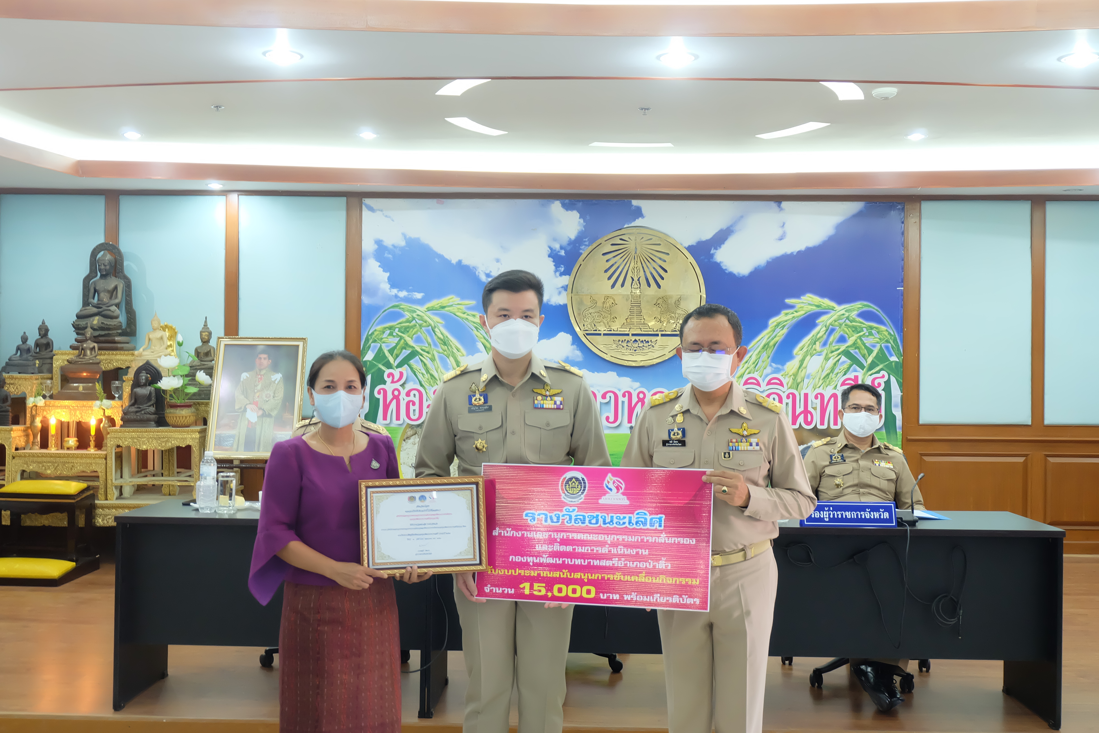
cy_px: 366
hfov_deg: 53.1
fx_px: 1099
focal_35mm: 36
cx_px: 550
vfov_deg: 36.9
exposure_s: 1/30
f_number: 4.2
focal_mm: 24.3
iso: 1600
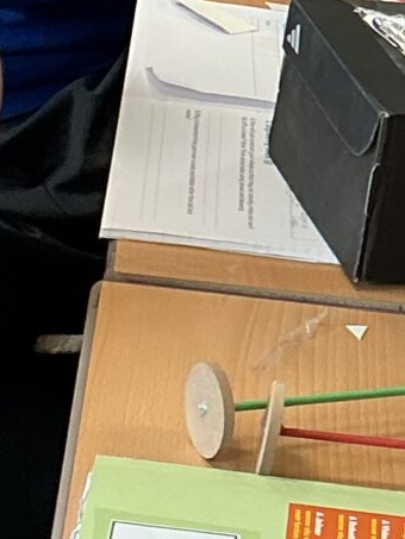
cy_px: 81
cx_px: 683
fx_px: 2557
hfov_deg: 8.8
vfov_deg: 12.0
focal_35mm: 164
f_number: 1.8
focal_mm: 3
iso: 50
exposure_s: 1/60
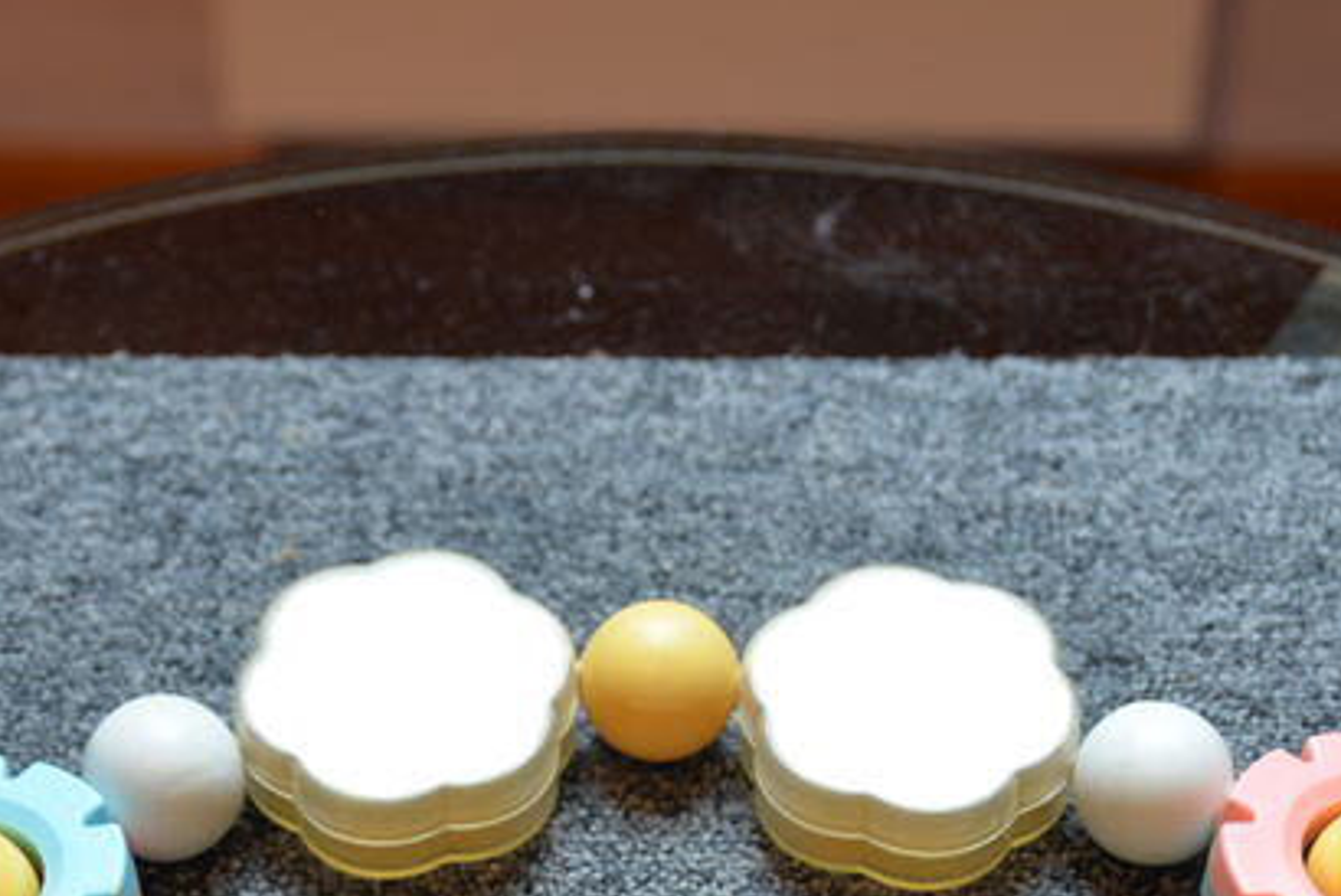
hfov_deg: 17.5
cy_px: 1050
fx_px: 4361
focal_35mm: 117
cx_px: 739
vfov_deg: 11.5
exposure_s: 1/80
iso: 640
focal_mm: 48
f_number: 4
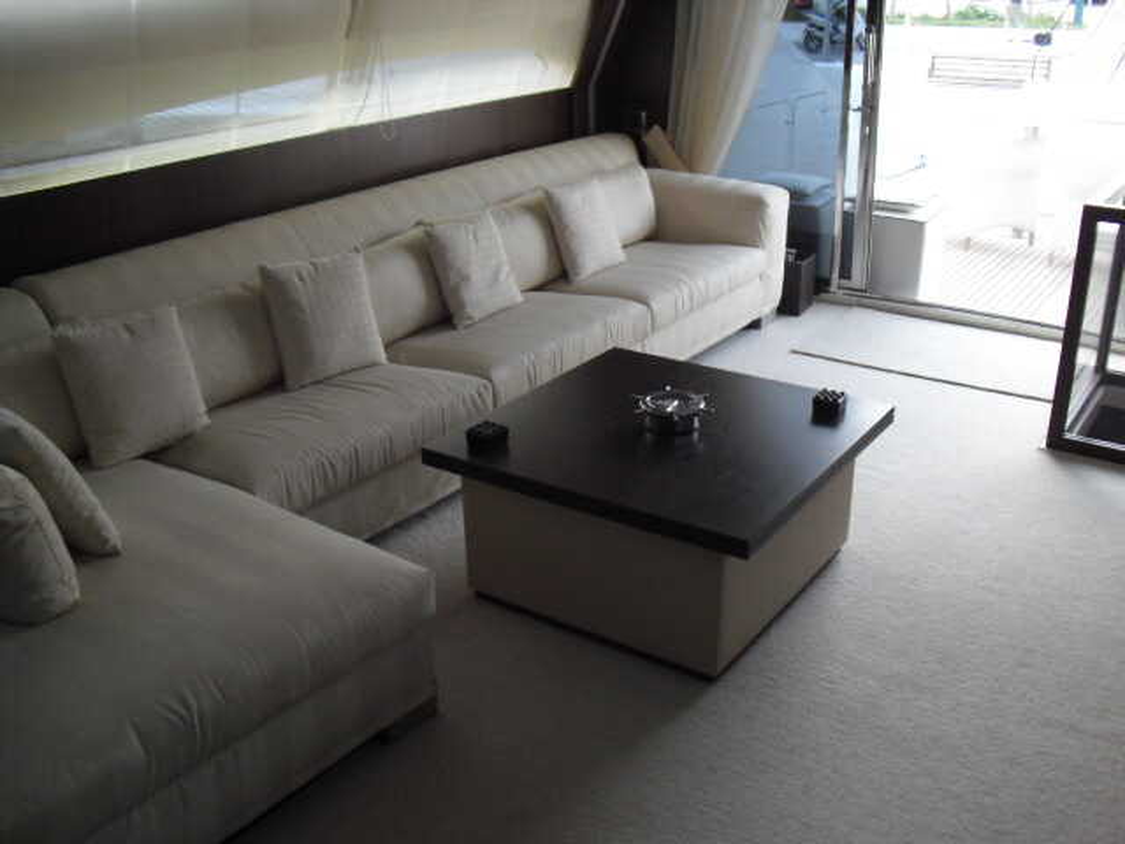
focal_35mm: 36
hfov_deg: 51.4
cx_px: 562
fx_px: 1170
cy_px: 422
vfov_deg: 39.7
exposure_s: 1/80
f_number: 3.1
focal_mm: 6.3
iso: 400
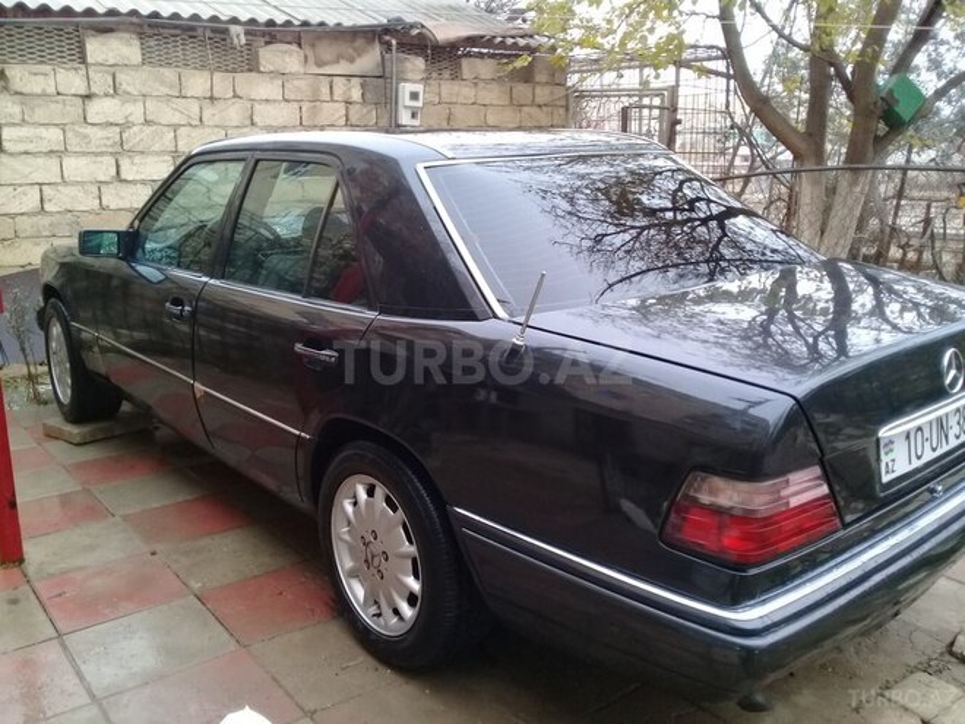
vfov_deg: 45.4
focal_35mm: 31
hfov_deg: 58.4
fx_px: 864
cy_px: 362
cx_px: 482
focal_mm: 3.3
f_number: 2.2
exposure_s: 1/40
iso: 100
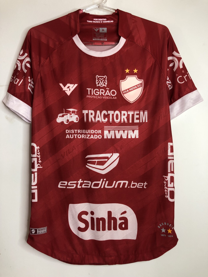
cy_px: 138
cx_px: 104
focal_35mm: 28
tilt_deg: -1.9
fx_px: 224
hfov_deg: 49.7
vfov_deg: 63.4
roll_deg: +2.1
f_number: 1.8
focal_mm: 3.99
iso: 40
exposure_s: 1/24
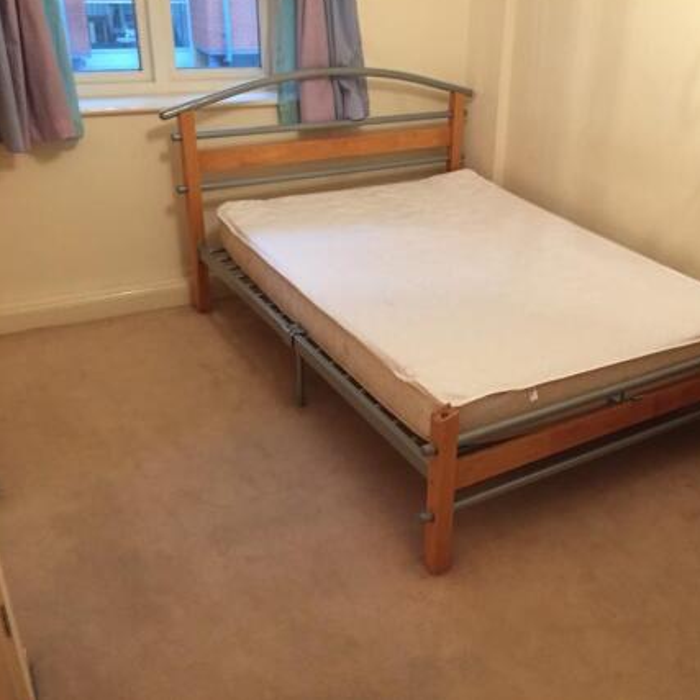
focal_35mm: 35
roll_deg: -4.3
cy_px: 347
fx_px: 801
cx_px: 465
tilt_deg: -26.8
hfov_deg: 46.5
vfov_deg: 47.2
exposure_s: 1/33
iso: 200
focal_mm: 4.15
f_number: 2.2
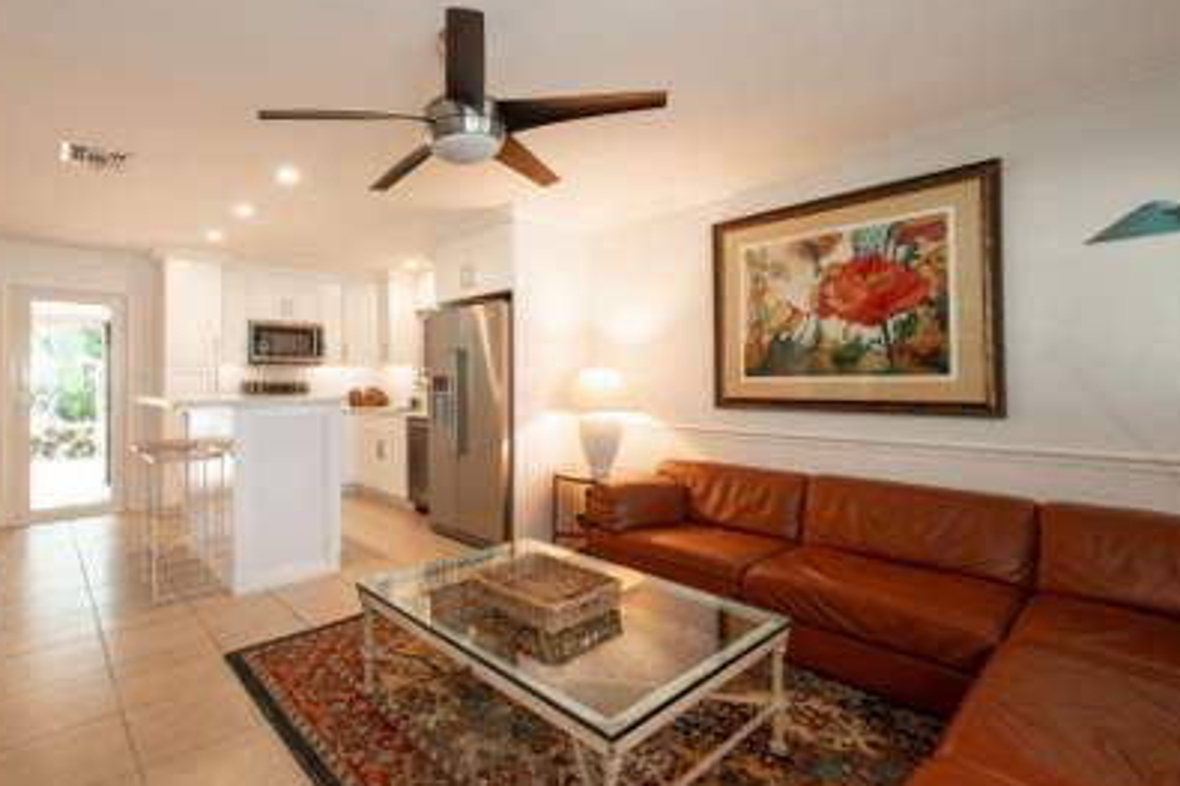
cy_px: 366
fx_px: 557
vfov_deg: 70.3
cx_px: 484
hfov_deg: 92.3
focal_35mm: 17
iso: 1000
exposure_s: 1/25
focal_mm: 14
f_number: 8
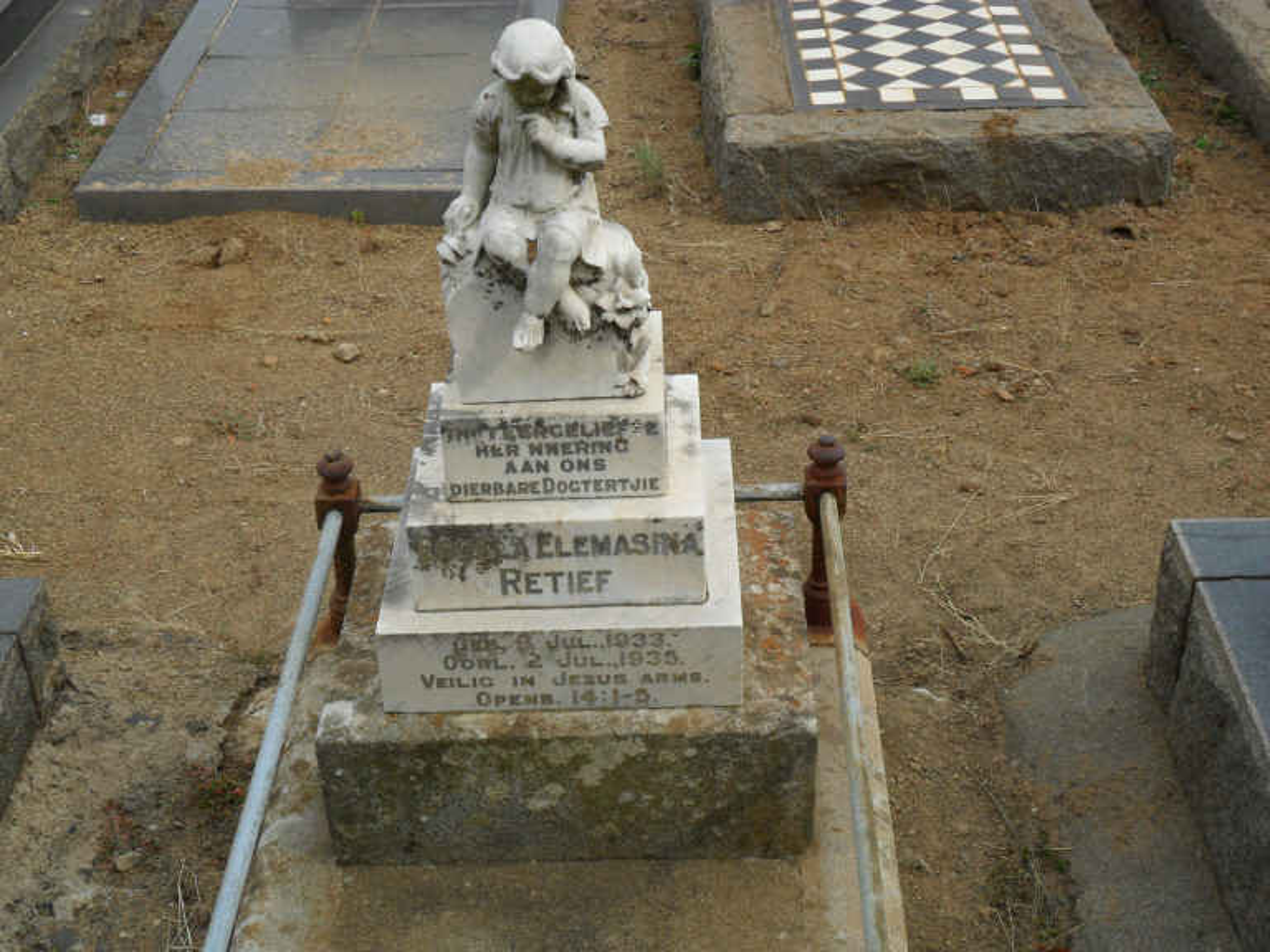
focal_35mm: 52
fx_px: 1908
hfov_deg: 36.8
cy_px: 476
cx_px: 635
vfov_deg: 28.0
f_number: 5
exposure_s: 1/350
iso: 100
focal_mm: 9.3
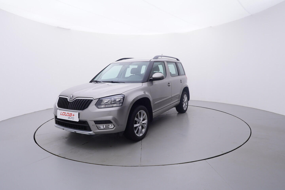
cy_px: 95
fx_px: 178
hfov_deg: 77.3
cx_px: 142
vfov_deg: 56.2
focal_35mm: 22
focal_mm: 15
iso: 200
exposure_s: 1/80
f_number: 5
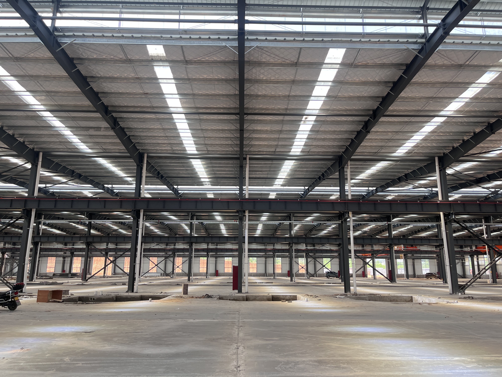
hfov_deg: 67.3
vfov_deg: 53.1
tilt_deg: +12.7
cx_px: 251
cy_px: 188
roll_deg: -0.5
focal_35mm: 26
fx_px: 377
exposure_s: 1/213
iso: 50
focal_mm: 5.1
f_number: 1.6
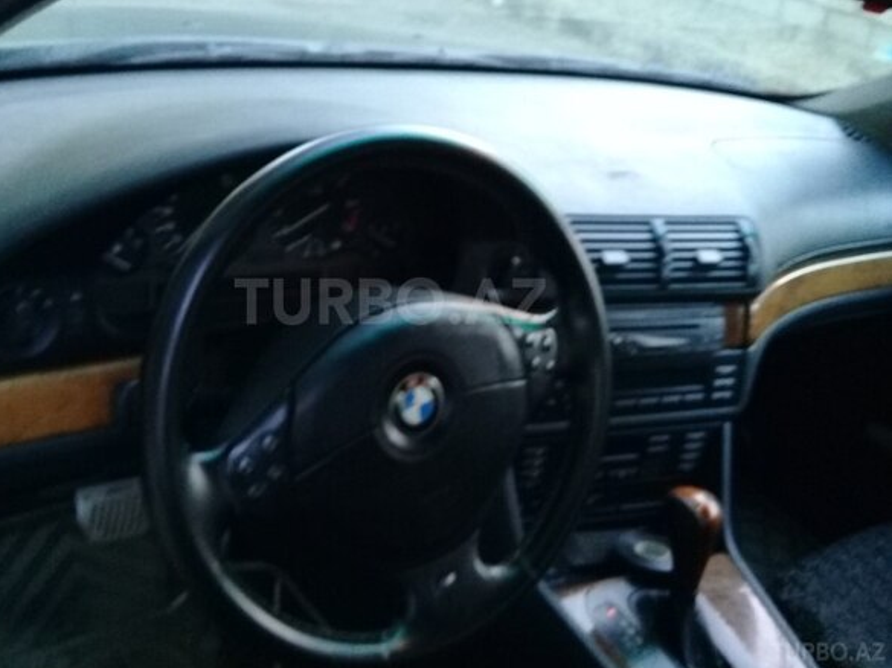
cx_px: 390
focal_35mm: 35
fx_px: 901
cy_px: 301
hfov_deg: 52.5
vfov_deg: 40.6
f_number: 2.2
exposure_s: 1/17
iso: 200
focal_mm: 3.3
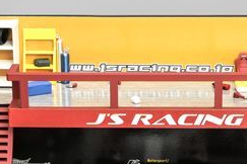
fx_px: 832
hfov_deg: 16.9
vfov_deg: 11.2
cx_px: 127
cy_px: 157
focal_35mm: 121
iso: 200
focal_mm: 46.1
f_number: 22
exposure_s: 1/4
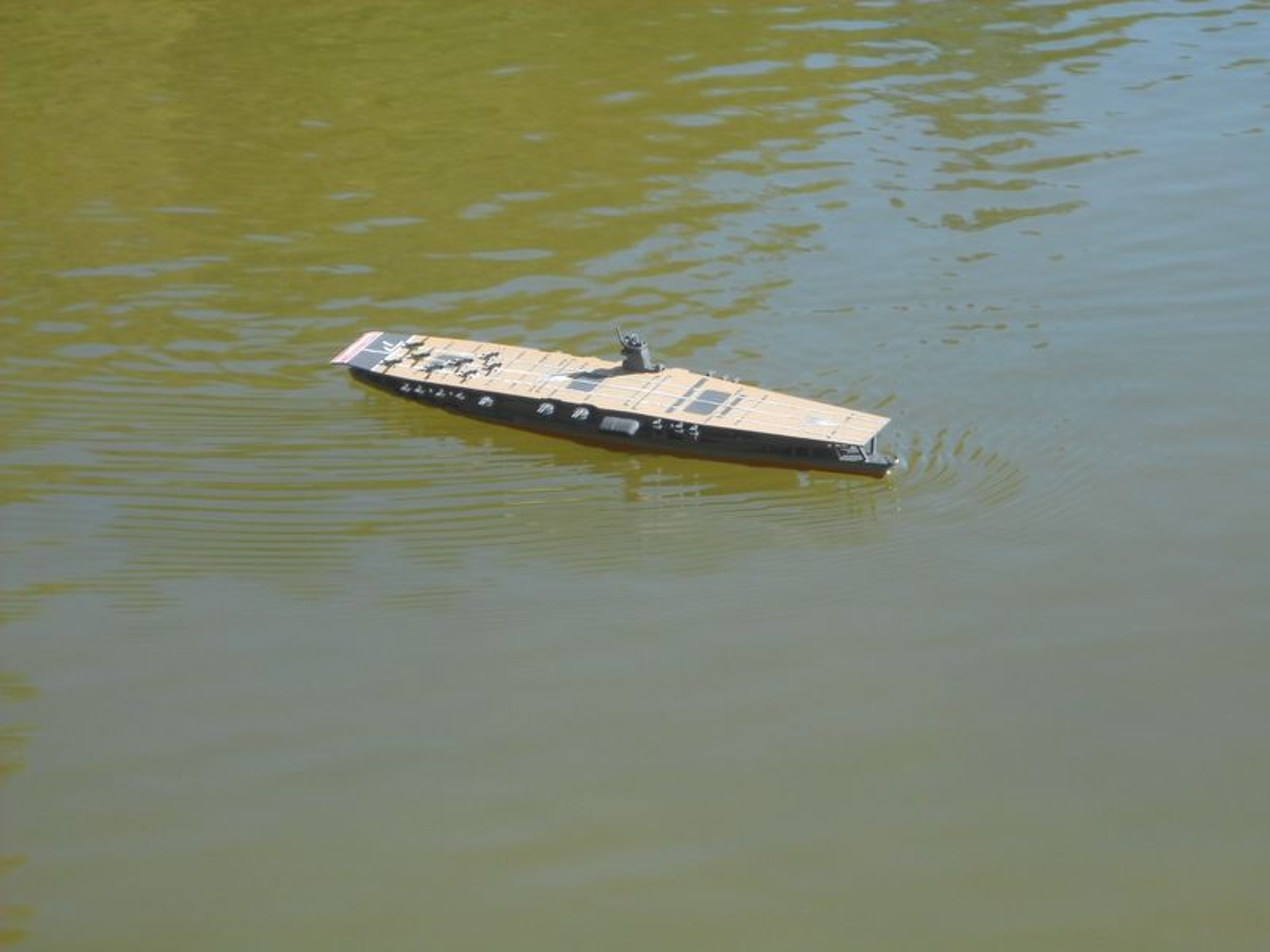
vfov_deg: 10.2
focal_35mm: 145
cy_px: 476
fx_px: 5320
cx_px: 635
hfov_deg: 13.6
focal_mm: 24.03
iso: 64
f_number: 6.7
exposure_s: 1/135
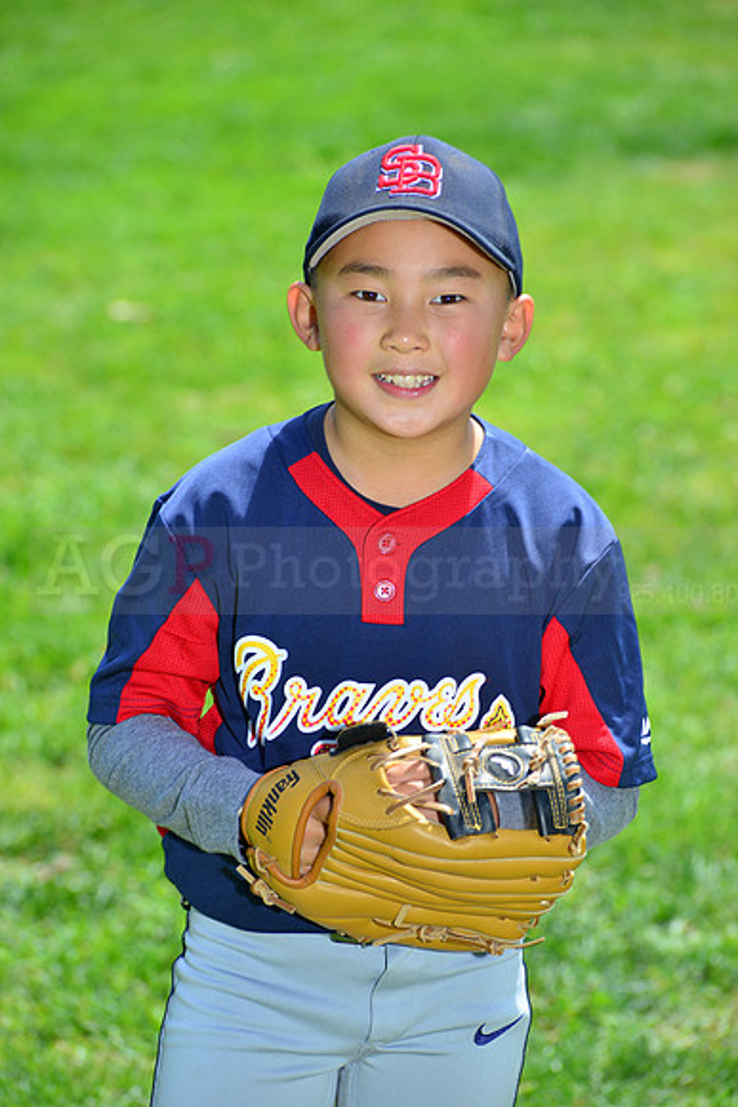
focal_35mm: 185
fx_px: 5685
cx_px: 369
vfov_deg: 11.1
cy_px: 554
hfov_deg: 7.4
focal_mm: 185
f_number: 8
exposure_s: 1/200
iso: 200
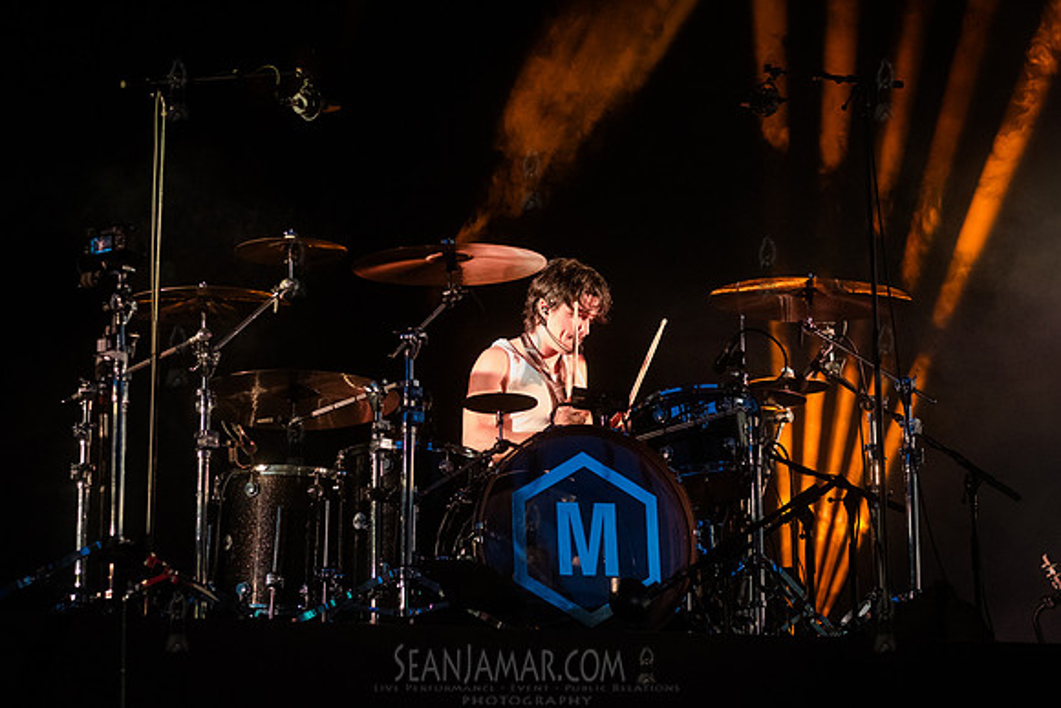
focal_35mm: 80
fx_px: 2362
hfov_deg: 25.3
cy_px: 354
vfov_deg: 17.0
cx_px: 530
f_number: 4
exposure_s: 1/640
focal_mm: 80
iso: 6400
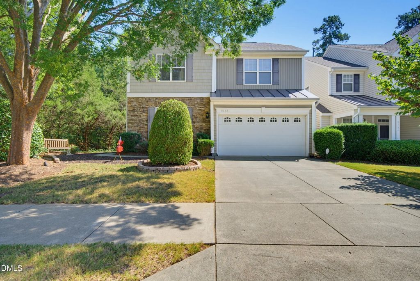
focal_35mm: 17
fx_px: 199
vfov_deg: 70.6
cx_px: 210
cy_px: 140
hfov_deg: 93.2
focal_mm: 17
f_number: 7.1
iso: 100
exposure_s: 1/30
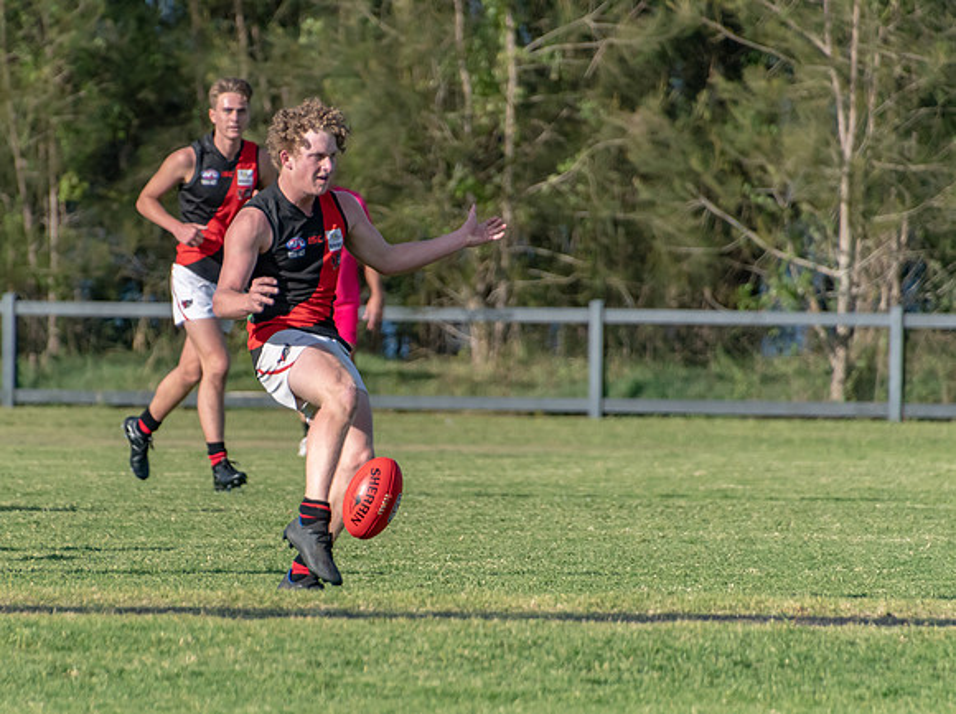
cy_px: 408
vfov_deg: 2.0
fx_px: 20370
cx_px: 345
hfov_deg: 2.7
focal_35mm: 739
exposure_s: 1/3200
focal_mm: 400
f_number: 6.3
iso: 800
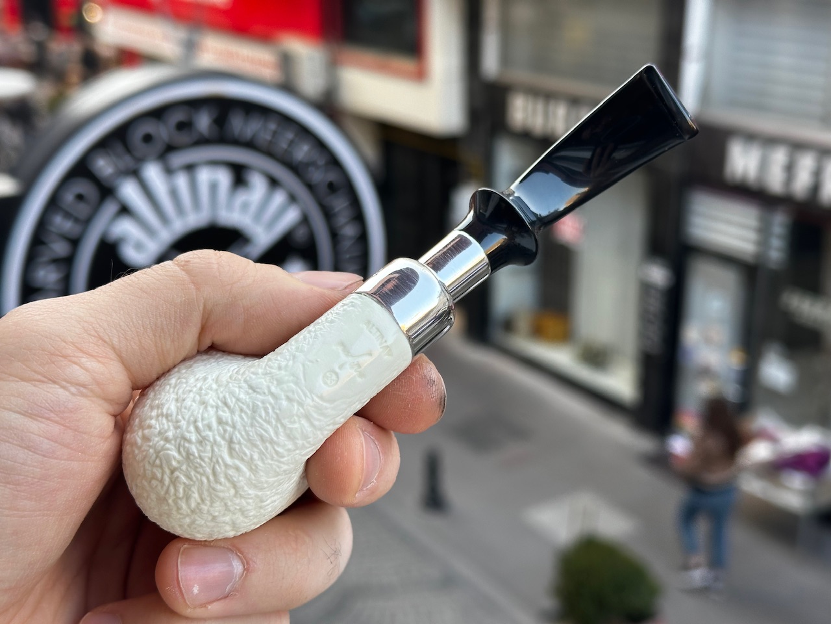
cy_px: 312
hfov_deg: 39.7
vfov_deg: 30.3
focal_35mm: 48
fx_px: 1152
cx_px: 416
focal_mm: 6.86
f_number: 1.78
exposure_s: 1/149
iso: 50
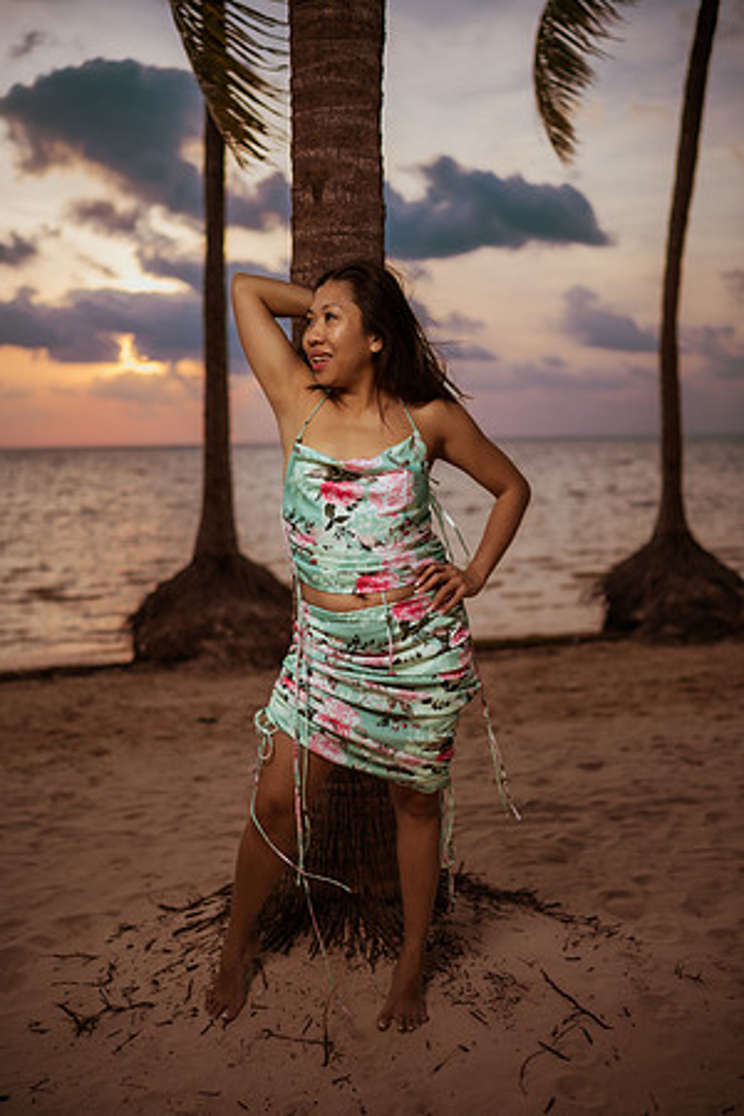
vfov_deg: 54.4
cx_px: 372
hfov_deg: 37.9
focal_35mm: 35
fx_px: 1085
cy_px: 558
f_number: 1.8
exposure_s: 1/1600
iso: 50
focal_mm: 35
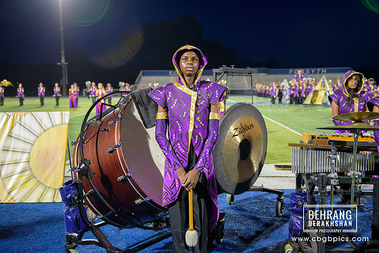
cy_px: 124
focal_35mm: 41
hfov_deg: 47.8
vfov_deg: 32.9
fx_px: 428
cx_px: 186
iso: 4000
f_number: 2.8
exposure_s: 1/400
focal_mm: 40
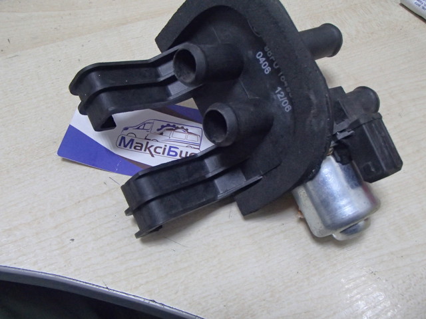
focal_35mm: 37
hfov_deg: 50.2
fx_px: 455
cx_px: 213
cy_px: 160
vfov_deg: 38.6
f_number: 4.7
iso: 800
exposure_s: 1/50
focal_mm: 6.64
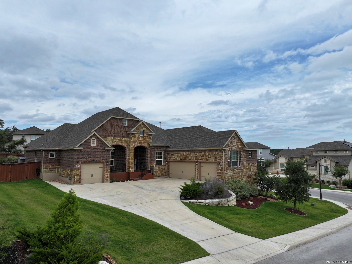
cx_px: 176
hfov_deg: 71.6
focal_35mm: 24
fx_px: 244
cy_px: 132
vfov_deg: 56.8
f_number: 2.8
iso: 110
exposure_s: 1/2000
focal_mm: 12.29
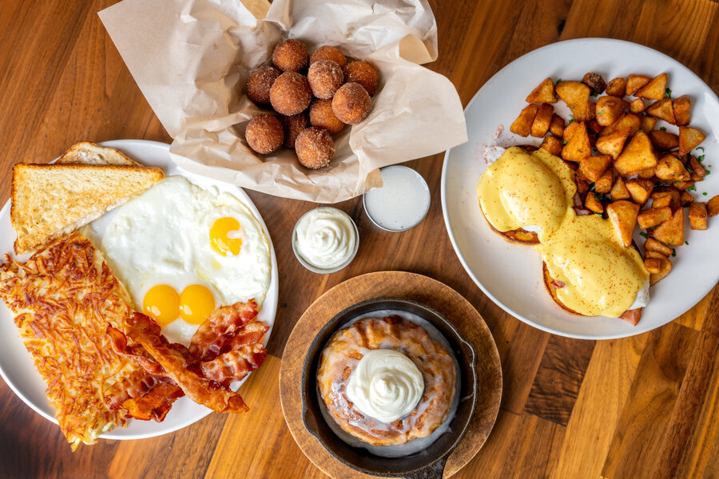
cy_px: 240
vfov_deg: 29.9
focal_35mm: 45
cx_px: 360
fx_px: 899
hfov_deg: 43.6
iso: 500
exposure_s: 1/160
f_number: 4
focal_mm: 45
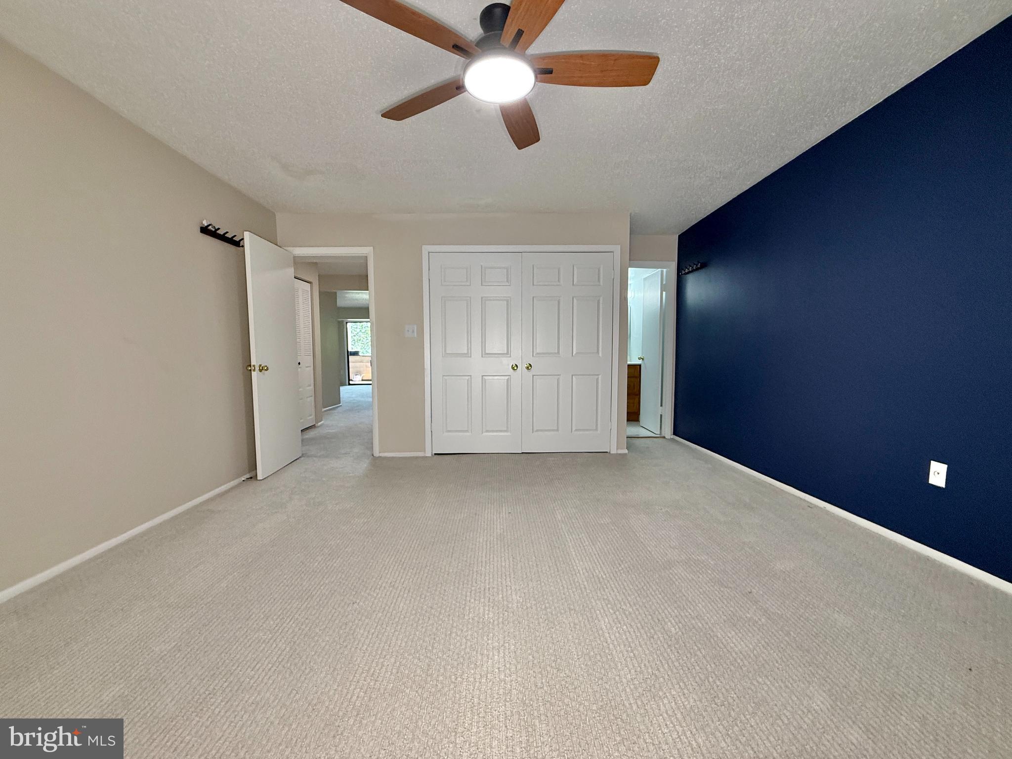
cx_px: 506
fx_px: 409
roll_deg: -0.4
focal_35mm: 14
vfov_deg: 85.7
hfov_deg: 102.1
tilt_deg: -4.3
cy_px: 380
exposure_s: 1/120
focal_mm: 2.22
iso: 250
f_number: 2.2
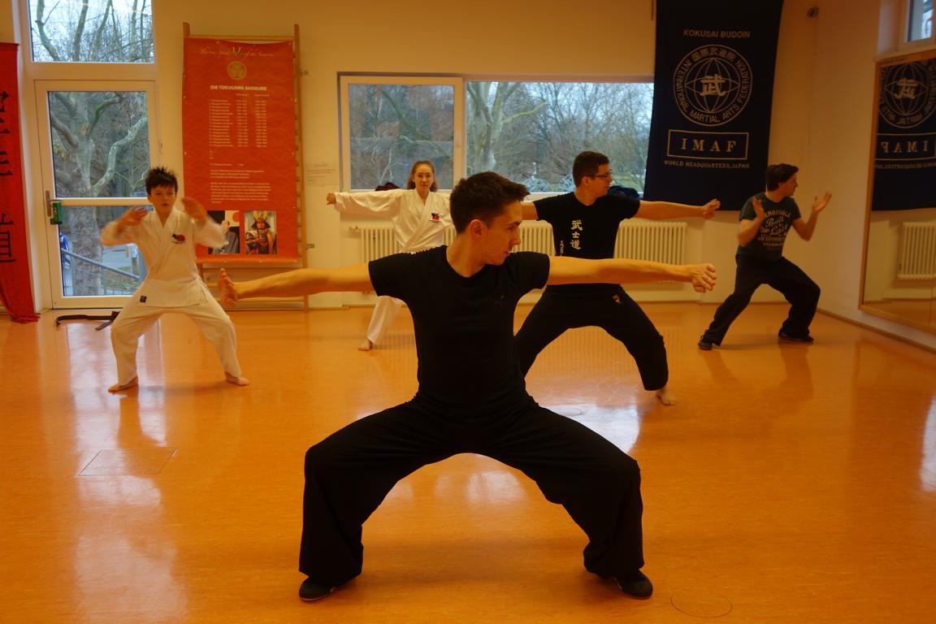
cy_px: 312
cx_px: 468
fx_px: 910
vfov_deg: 37.9
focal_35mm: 35
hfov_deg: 54.4
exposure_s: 1/60
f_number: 2.8
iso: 125
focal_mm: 13.09
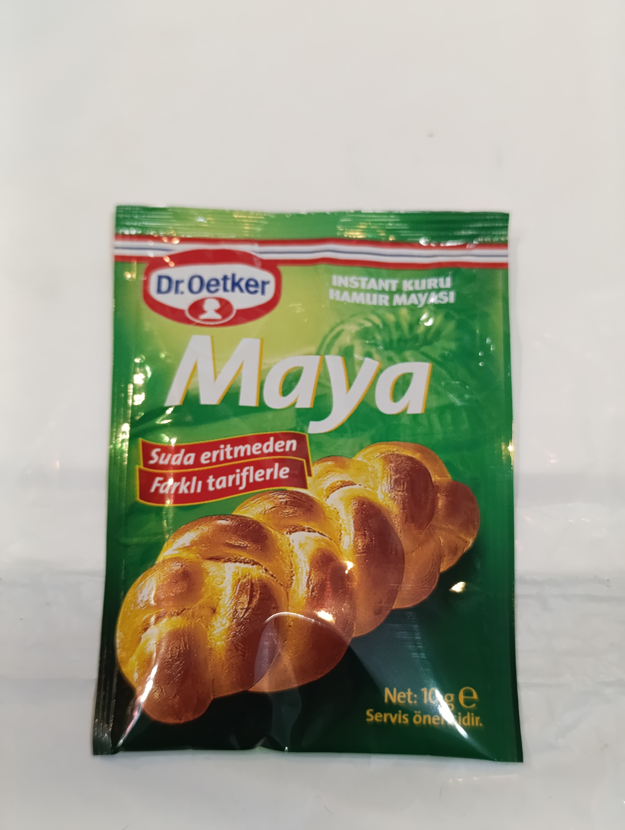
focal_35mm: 46
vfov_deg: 41.2
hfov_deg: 31.6
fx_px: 1105
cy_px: 415
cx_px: 312
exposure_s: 1/100
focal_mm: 6.14
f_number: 1.6
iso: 800
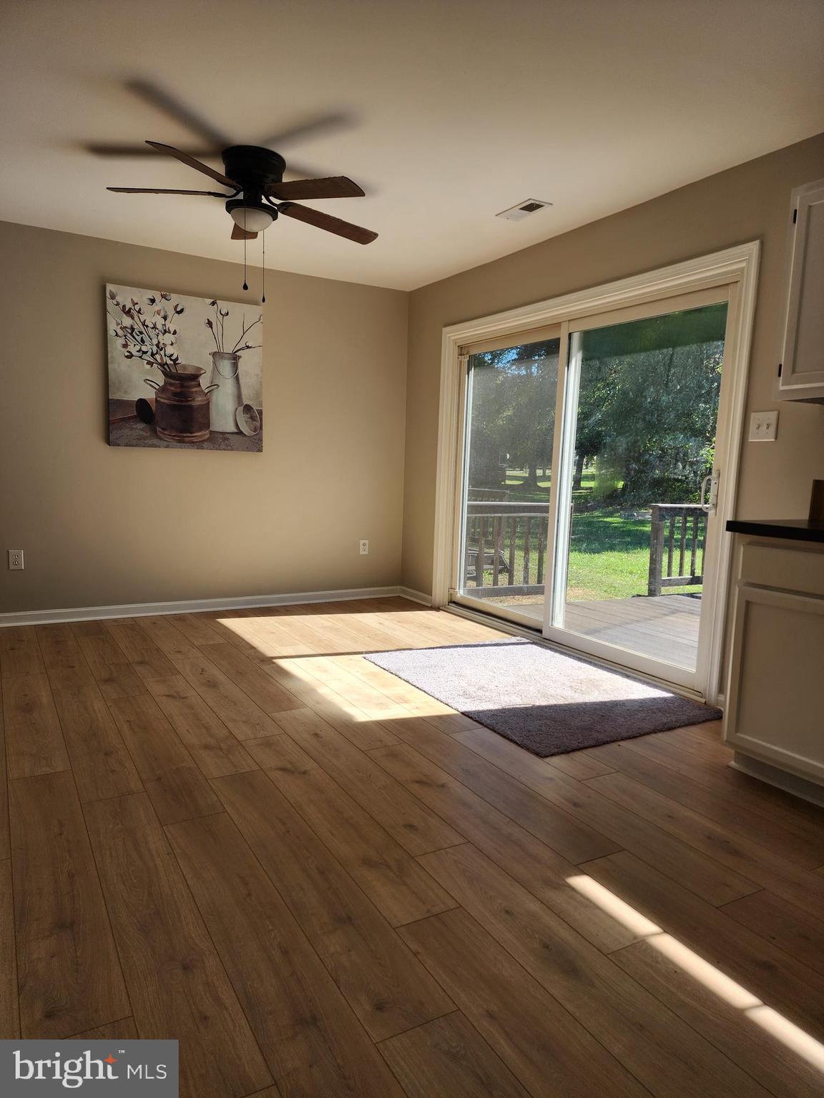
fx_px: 730
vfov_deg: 73.9
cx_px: 412
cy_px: 549
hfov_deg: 58.9
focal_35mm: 23
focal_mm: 6.4
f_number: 1.8
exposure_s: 1/248
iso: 12
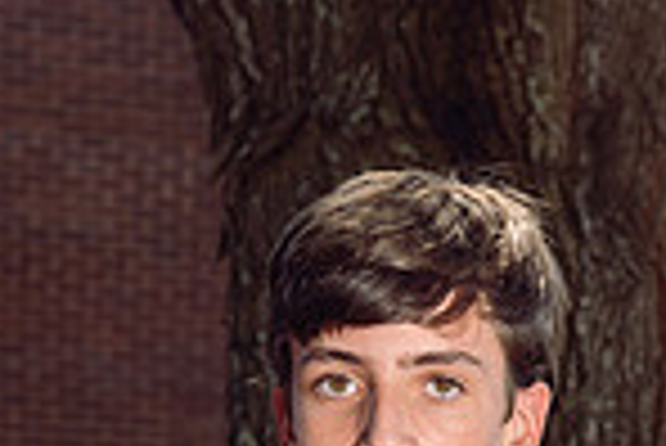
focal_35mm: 191
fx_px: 3537
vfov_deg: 6.9
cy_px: 969
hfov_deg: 10.8
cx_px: 392
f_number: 7.1
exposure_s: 1/250
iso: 200
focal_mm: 63
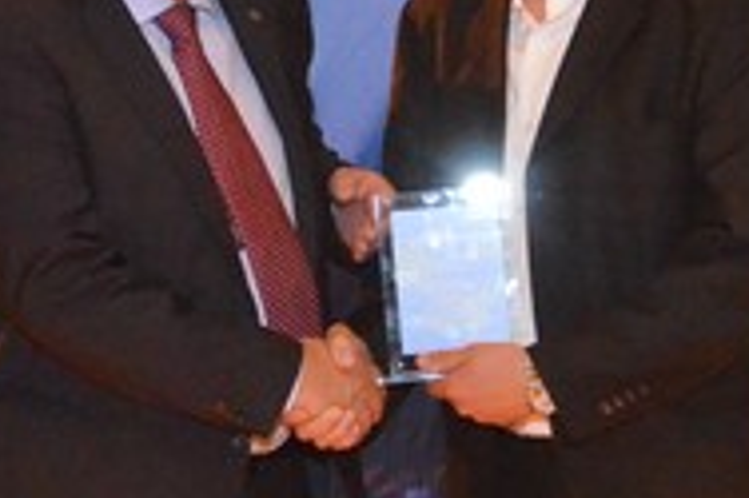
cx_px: 351
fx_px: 3180
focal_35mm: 153
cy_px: 347
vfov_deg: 8.9
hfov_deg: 13.4
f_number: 4
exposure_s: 1/180
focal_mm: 24
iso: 6400
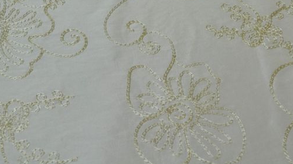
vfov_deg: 17.7
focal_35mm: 68
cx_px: 111
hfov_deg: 30.9
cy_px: 45
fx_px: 527
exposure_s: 1/125
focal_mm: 27
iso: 220
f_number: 5.6
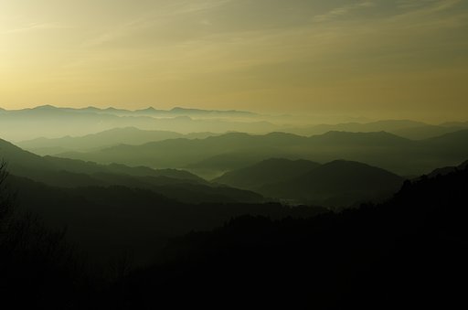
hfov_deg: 34.6
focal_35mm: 58
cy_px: 155
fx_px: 752
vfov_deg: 23.3
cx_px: 234
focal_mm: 39
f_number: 8
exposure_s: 1/400
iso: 100
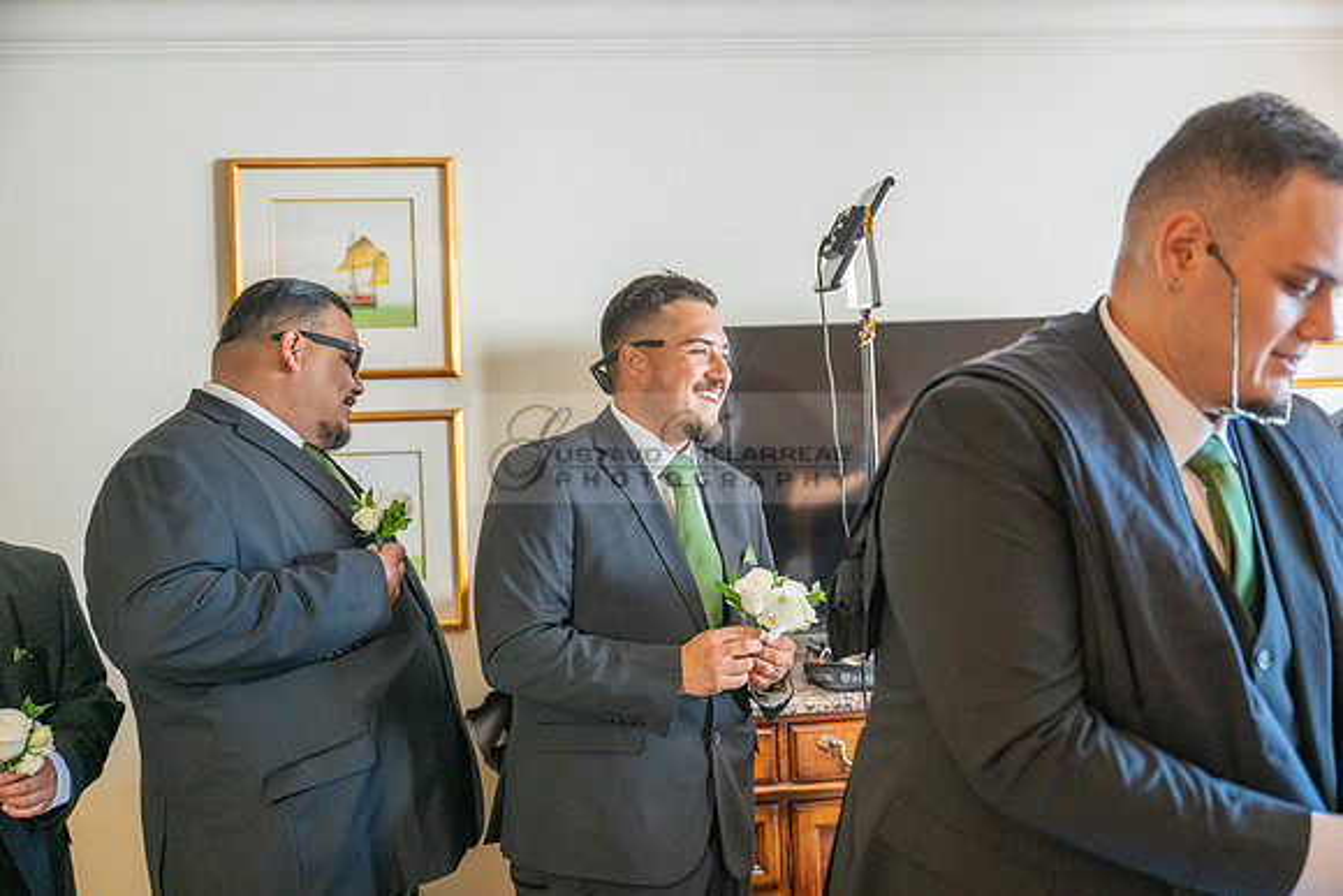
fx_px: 1381
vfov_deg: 36.0
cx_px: 672
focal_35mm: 37
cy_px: 448
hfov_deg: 51.9
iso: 800
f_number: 2.8
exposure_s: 1/160
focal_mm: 37
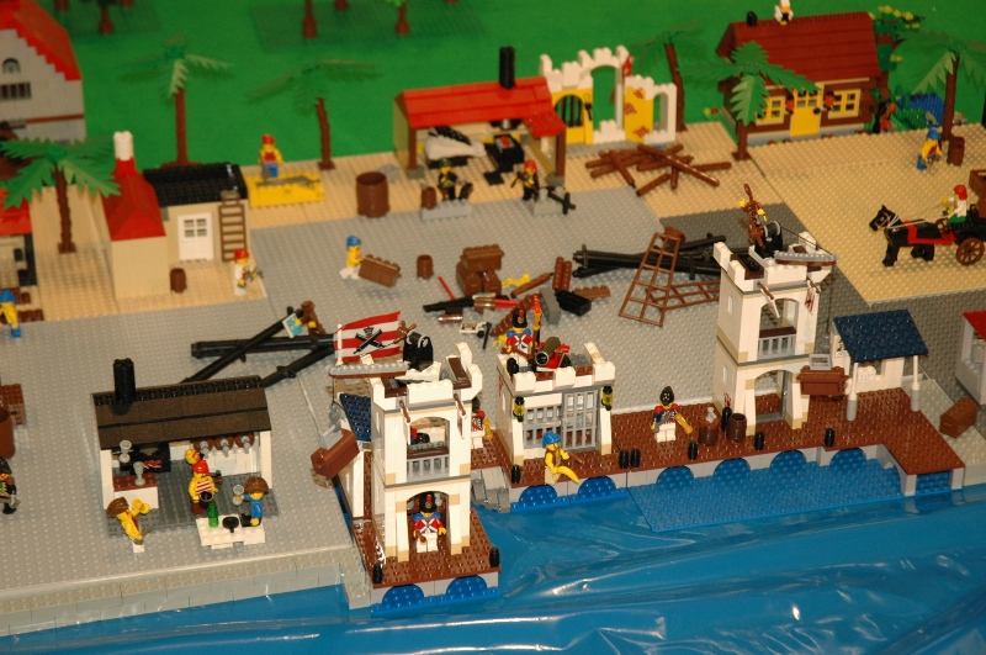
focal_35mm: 90
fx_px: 2461
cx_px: 493
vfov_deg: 15.1
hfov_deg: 22.7
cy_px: 328
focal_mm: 60
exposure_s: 1/60
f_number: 4.5
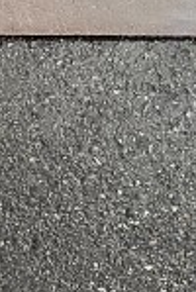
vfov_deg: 11.2
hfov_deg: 8.0
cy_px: -225
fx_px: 1390
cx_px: -8
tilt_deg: -42.5
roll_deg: -0.9
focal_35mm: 171
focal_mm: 6.86
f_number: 1.78
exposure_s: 1/67
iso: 250
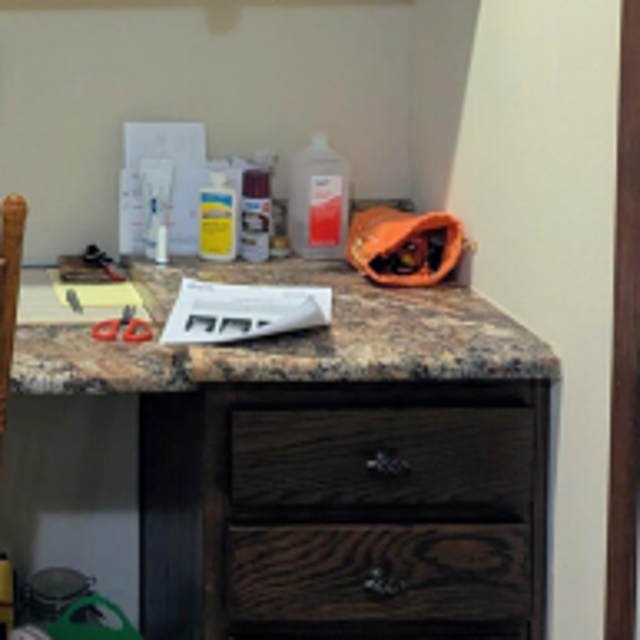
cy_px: 0
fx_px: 1527
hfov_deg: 21.9
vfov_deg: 22.7
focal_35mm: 73
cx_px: -129
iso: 476
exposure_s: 1/30
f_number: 1.85
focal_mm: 6.81
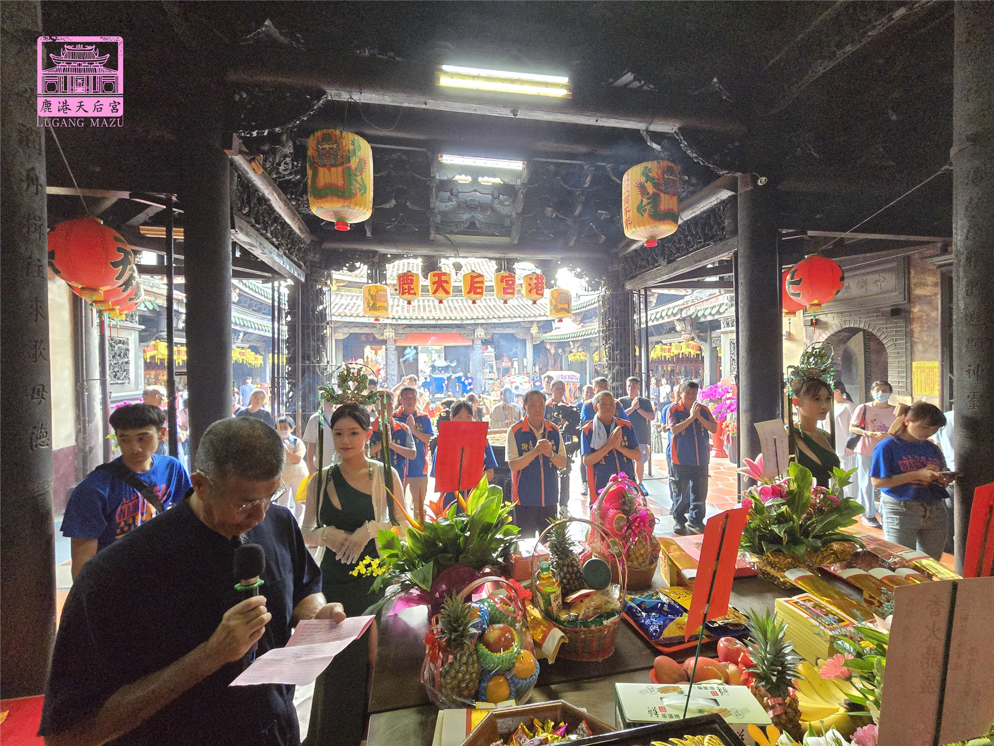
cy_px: 373
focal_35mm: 13
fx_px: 373
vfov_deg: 89.9
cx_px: 497
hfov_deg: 106.2
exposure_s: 1/60
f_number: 2.2
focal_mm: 2.2
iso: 800
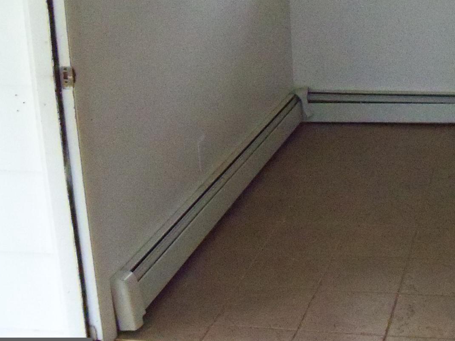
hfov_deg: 27.8
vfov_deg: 21.5
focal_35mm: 67
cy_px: 46
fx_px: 880
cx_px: 422
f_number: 3.5
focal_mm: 6.2
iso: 1600
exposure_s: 1/200
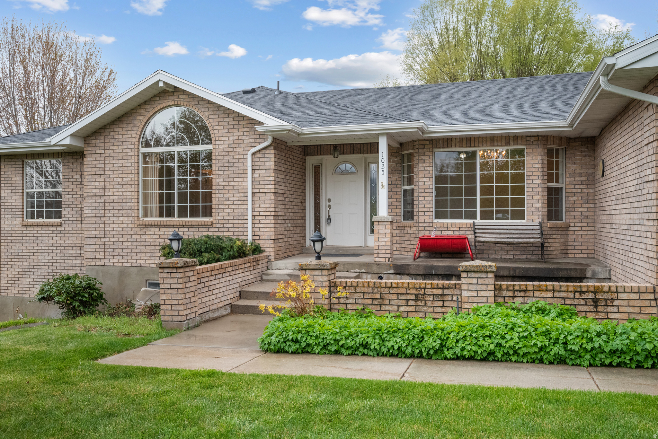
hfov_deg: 63.6
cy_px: 220
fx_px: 530
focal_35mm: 29
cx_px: 329
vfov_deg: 45.0
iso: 3200
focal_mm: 29
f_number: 8
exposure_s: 1/200
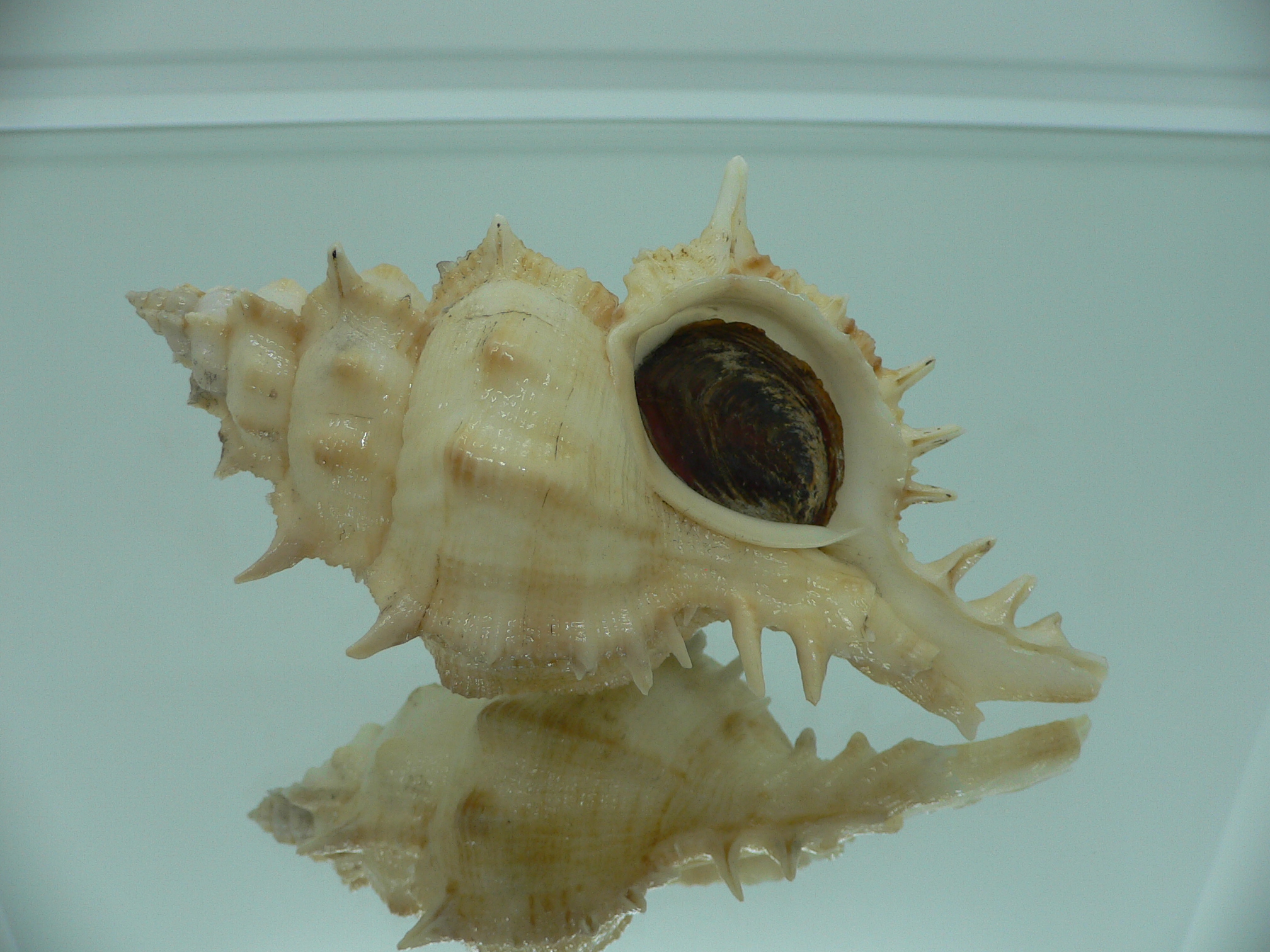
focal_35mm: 35
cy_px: 476
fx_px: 1284
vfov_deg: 40.7
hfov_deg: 52.6
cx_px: 635
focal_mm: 4.6
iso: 80
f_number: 2.8
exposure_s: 1/60
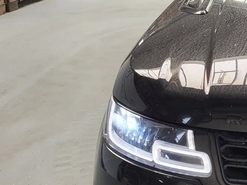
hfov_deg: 22.5
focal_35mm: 75
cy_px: 95
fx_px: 535
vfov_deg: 19.6
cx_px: 345
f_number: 1.8
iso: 160
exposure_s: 1/100
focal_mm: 5.4
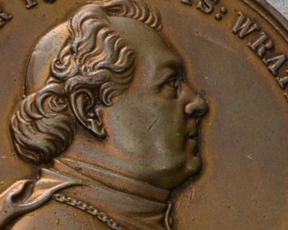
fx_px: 2055
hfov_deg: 7.5
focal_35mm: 241
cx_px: -389
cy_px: 357
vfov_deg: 6.3
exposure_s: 1/200
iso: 400
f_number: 14
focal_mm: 30
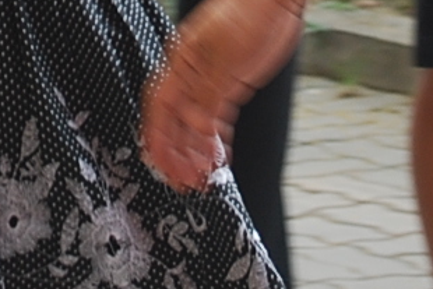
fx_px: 5079
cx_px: 54
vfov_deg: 3.2
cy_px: -487
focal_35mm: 422
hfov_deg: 4.9
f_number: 5.3
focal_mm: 45
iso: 200
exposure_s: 1/100
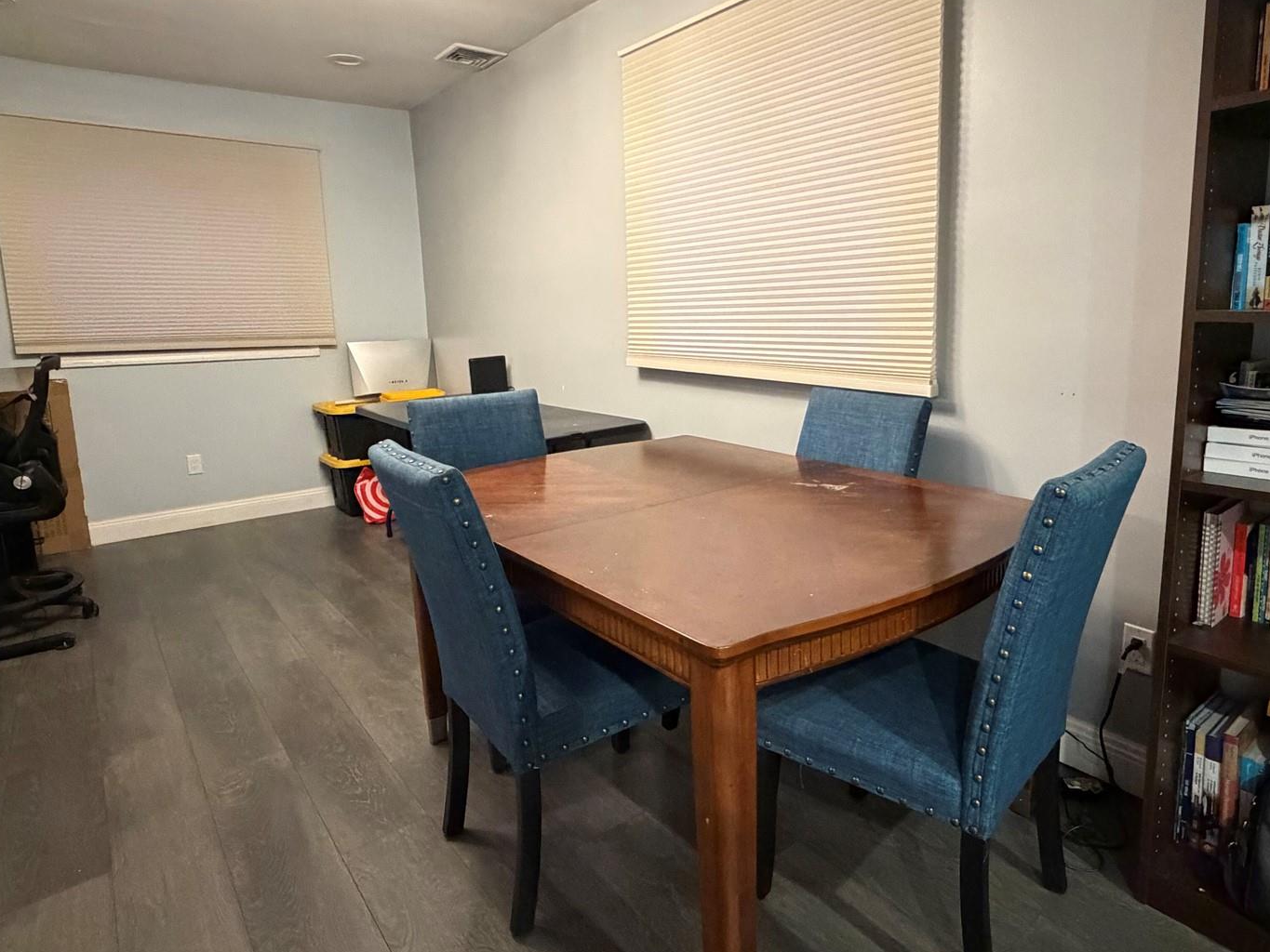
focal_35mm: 21
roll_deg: +1.4
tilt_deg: -8.8
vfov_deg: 63.3
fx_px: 771
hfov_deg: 78.6
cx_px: 722
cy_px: 423
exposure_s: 1/60
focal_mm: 2.22
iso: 1000
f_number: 2.2
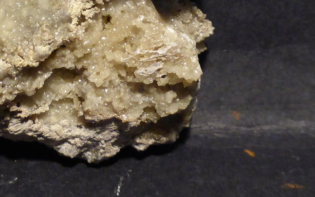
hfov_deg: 16.8
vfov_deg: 10.4
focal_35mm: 123
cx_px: 55
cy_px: -62
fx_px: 1056
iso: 400
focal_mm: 8.5
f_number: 4.2
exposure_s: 1/15
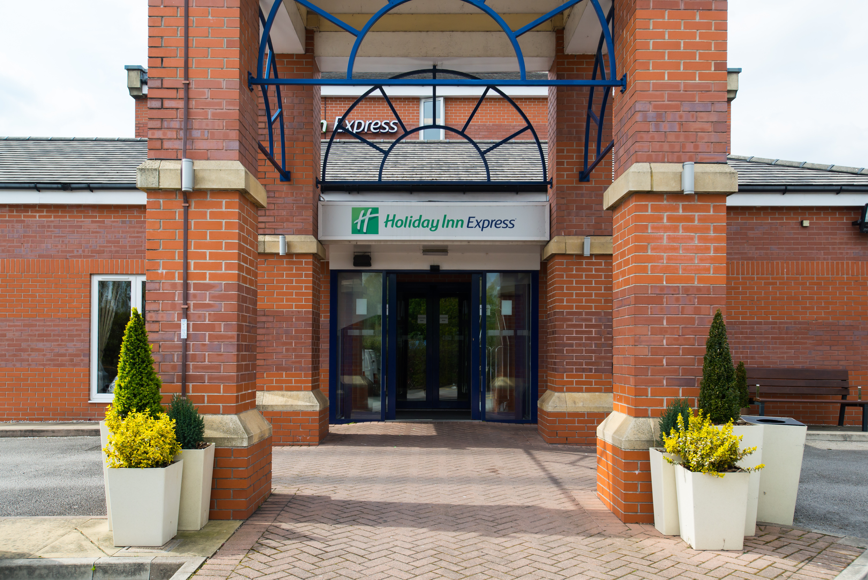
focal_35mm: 32
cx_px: 434
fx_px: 772
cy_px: 290
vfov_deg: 41.1
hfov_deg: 58.7
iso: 400
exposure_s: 1/500
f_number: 10
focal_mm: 32
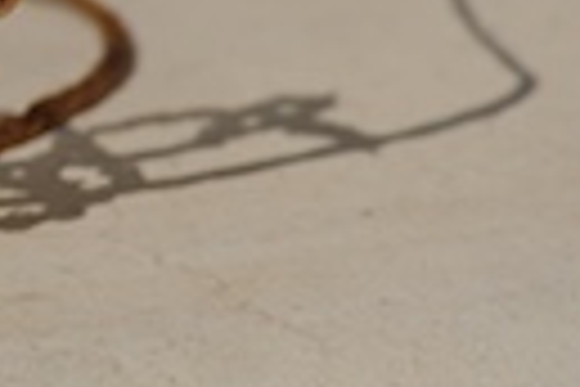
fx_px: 8216
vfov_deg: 2.7
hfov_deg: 4.0
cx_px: -310
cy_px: -180
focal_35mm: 510
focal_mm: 100
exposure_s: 1/500
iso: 200
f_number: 9
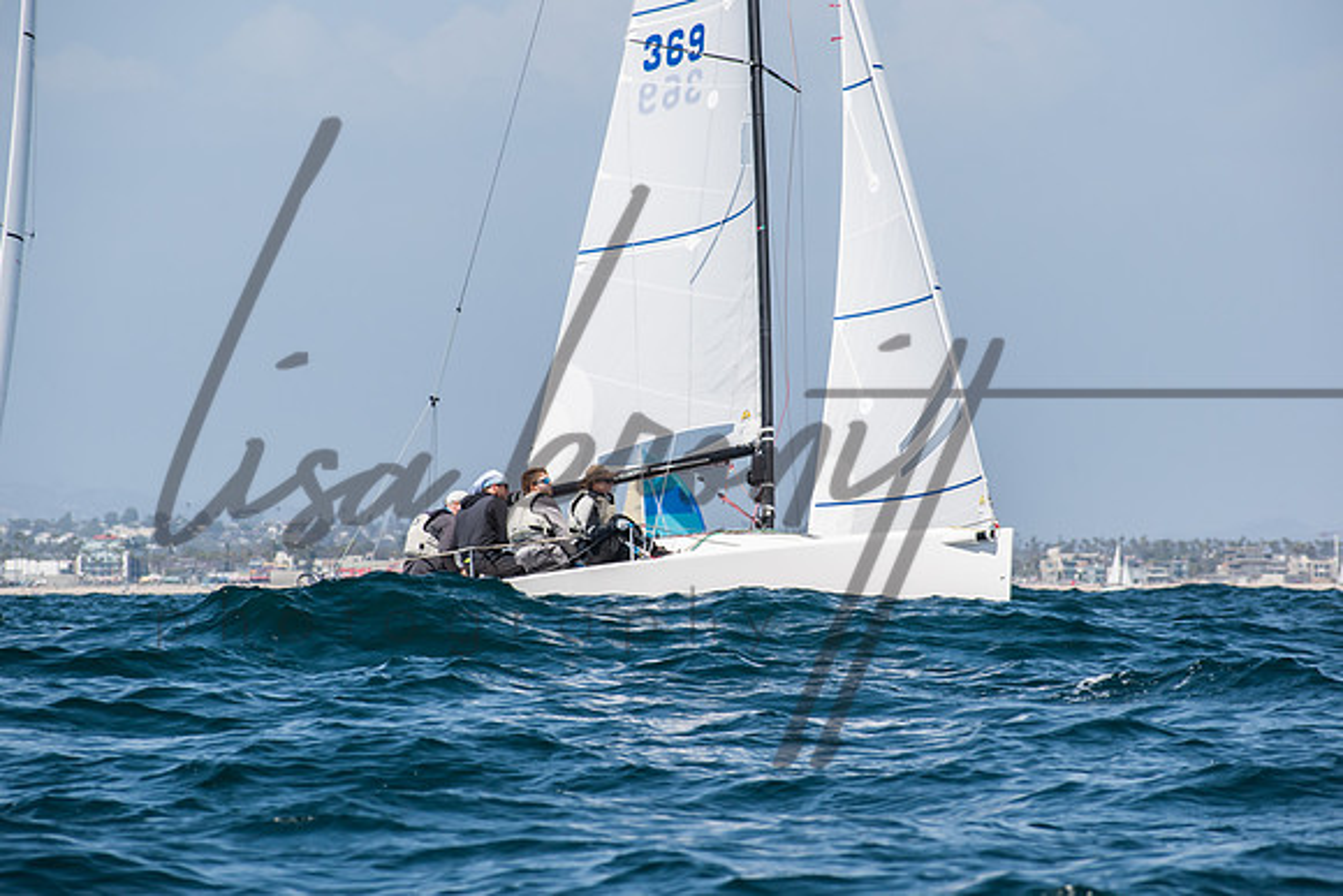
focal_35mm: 231
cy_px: 448
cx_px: 681
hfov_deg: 8.9
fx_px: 8618
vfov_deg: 6.0
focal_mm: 150
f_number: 9
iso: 400
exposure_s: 1/1250
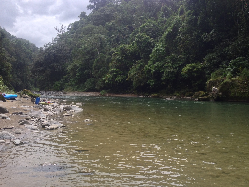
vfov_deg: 40.7
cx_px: 124
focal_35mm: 35
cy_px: 94
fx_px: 252
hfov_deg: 52.6
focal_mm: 4.28
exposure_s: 1/613
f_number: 2.4
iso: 50
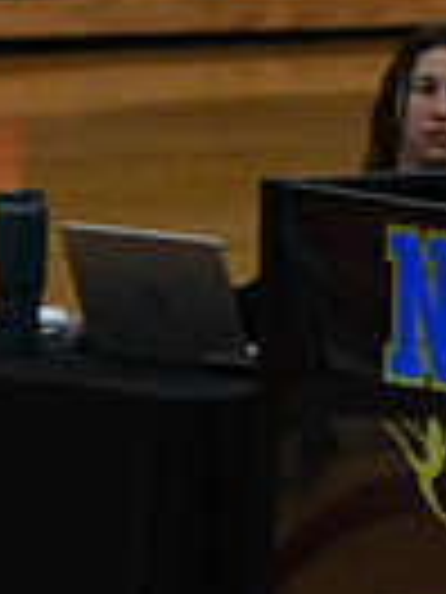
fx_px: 16835
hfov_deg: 1.5
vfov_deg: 2.0
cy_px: 520
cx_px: 1248
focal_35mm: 980
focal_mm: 155
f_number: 4
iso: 5000
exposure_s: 1/500
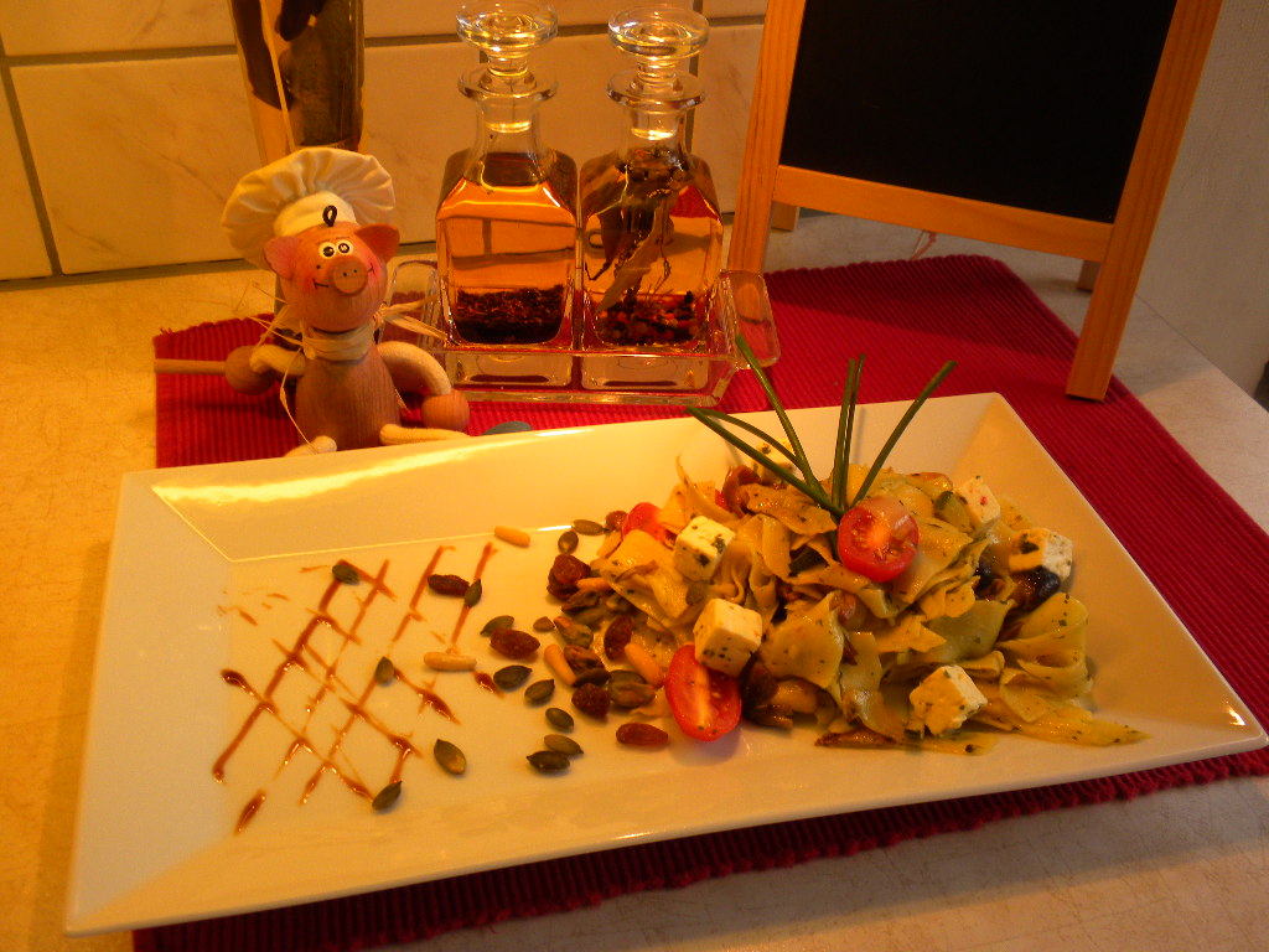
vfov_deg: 38.7
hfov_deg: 50.1
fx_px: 1356
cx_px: 634
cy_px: 476
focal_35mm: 37
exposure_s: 1/62.5
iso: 91
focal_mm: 6.6
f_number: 3.5
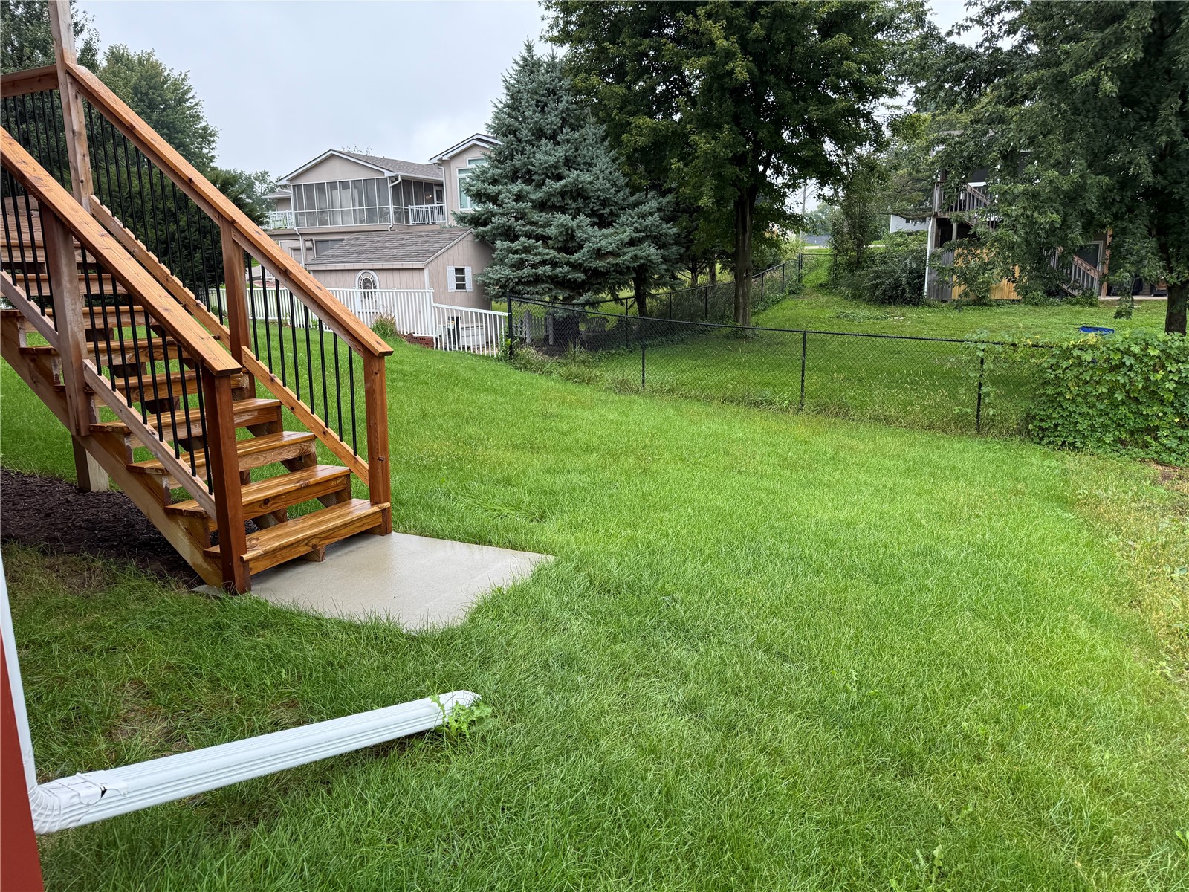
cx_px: 594
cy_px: 446
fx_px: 824
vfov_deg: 56.8
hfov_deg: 71.6
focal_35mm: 24
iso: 100
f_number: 1.78
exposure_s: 1/233
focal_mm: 6.76
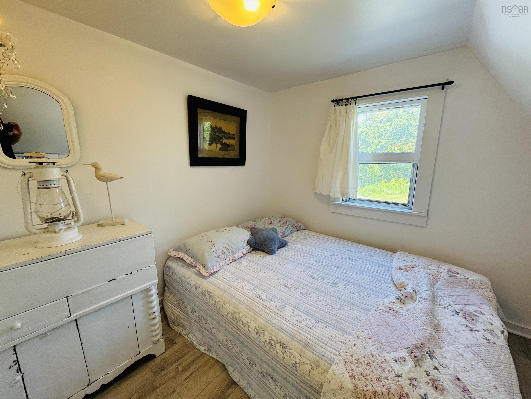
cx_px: 266
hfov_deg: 102.1
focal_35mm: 14
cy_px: 200
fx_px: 215
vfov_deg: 85.7
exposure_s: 1/120
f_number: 2.2
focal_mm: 2.22
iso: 160
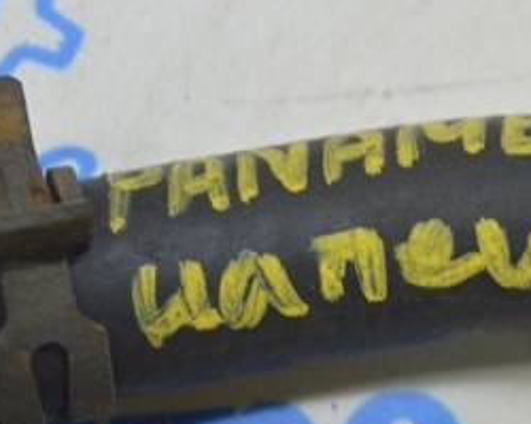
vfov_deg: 8.6
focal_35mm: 180
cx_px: 501
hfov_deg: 10.7
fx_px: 2829
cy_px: 228
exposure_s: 1/20
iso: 400
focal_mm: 50
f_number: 5.6
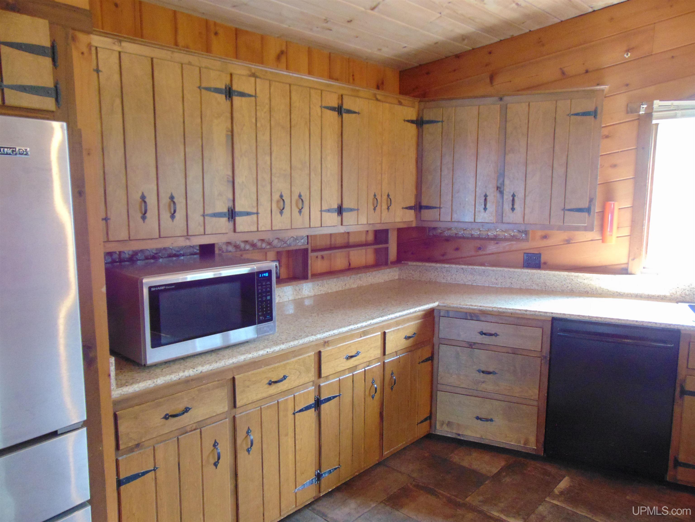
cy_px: 261
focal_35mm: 25
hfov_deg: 69.4
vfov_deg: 54.9
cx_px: 348
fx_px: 502
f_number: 3
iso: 400
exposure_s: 1/30
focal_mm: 4.5
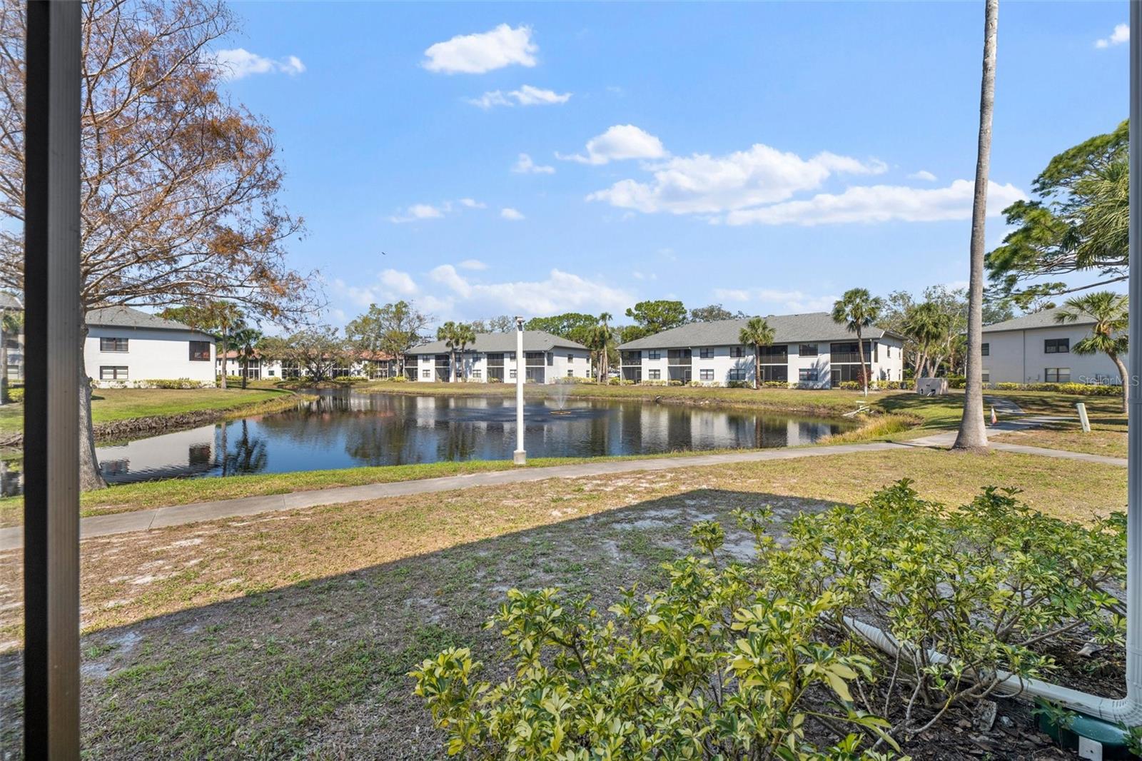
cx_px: 571
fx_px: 444
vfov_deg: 81.2
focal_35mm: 14
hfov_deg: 104.3
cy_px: 380
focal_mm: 14
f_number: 8
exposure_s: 1/200
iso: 100
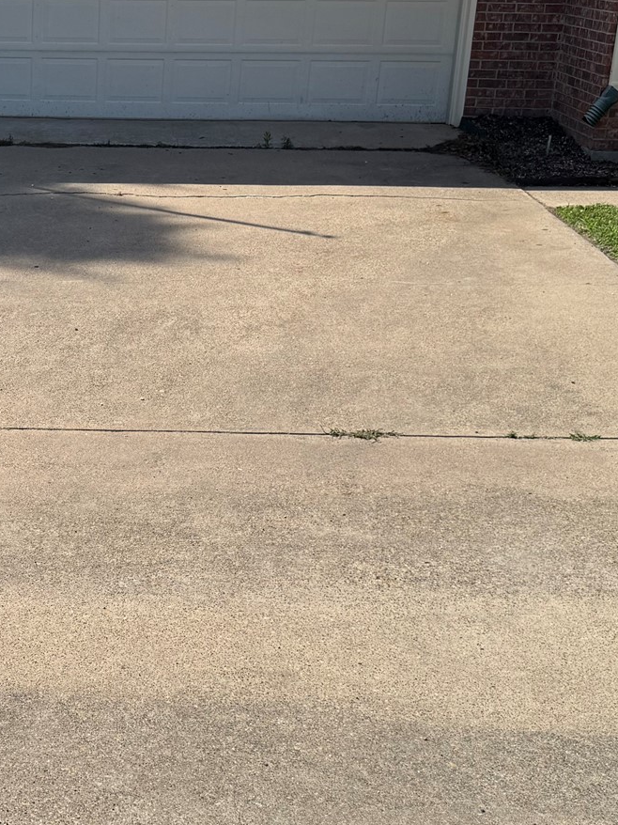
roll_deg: -1.5
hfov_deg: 24.8
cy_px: 395
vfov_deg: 34.4
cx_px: -10
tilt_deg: -17.2
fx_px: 1334
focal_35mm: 56
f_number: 1.78
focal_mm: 6.76
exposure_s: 1/4310
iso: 80
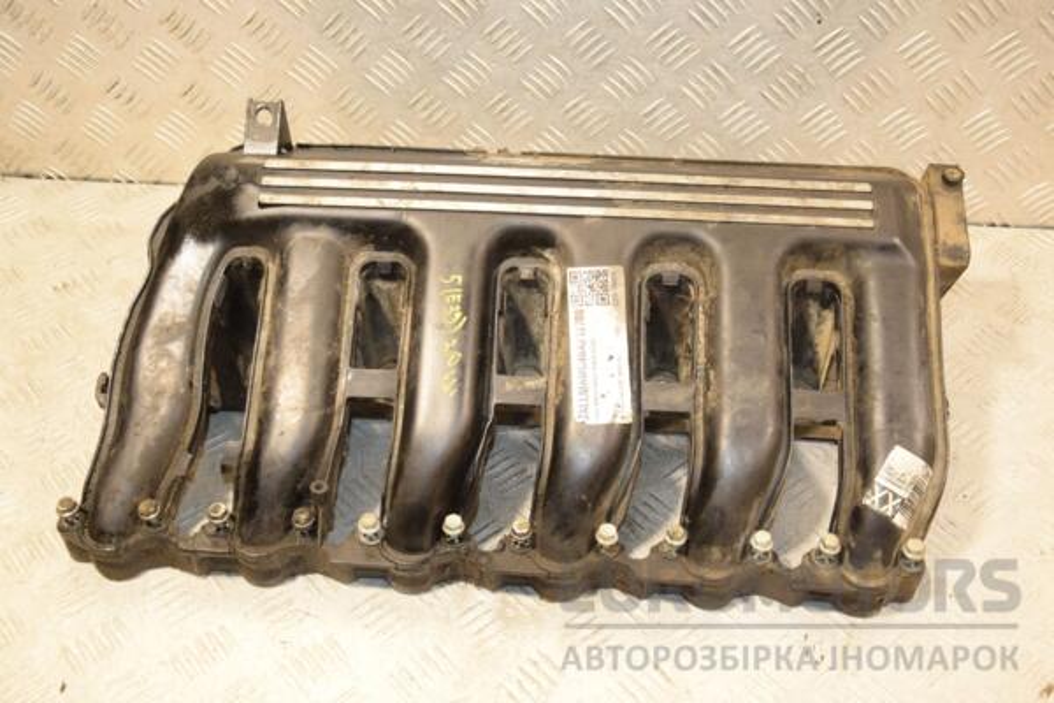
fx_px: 1142
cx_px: 527
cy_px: 352
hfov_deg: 49.6
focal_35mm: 39
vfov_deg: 34.2
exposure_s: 1/125
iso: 800
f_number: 5
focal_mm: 26
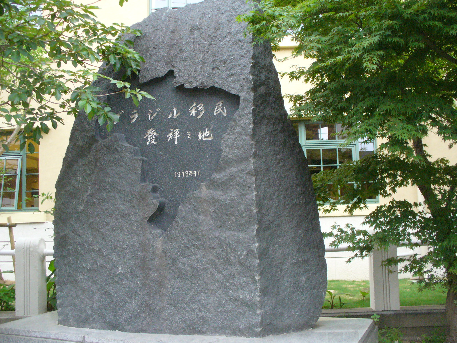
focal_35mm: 37
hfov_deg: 50.1
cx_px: 228
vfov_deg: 38.7
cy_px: 172
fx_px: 488
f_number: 2.8
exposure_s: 1/250
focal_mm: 6.1
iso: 400
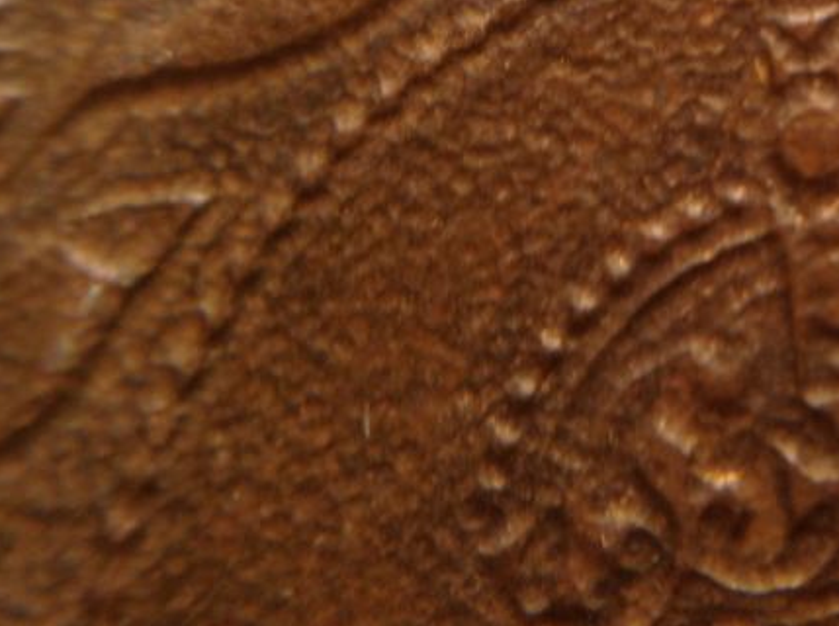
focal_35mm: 77
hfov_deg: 23.7
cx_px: 941
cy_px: -67
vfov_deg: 18.3
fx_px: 1863
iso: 32
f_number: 2.4
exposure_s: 1/50
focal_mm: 3.3
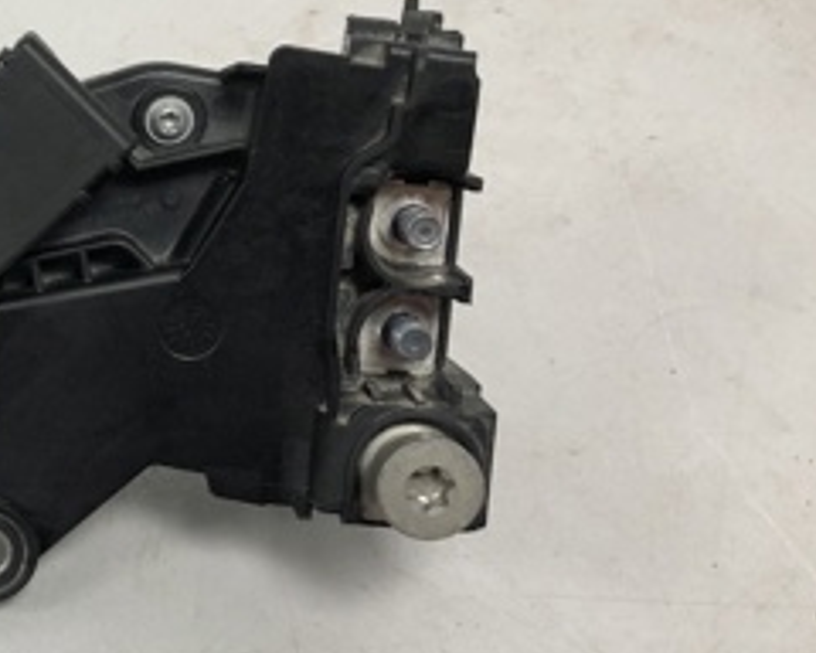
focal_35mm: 73
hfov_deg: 23.4
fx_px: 1763
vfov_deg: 21.0
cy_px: 350
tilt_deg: -50.3
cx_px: -207
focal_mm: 4
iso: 40
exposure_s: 1/33
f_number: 1.8
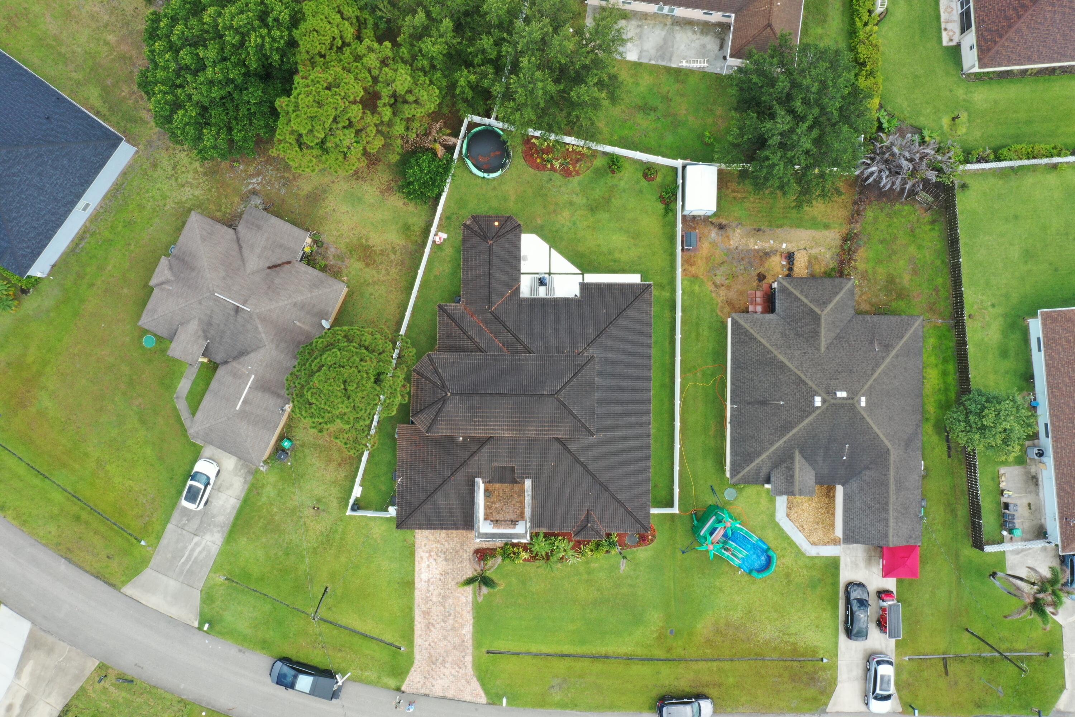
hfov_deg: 65.5
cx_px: 538
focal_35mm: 28
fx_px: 836
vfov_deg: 46.4
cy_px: 358
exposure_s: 1/40
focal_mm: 10.26
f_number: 10
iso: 100
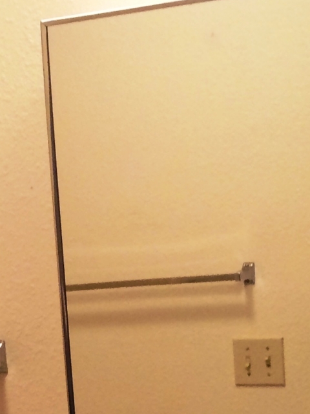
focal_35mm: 116
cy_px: 476
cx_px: -90
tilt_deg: -11.5
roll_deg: +6.4
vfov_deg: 16.4
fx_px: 1385
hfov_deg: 12.4
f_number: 2.2
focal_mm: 4.15
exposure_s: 1/30
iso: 80
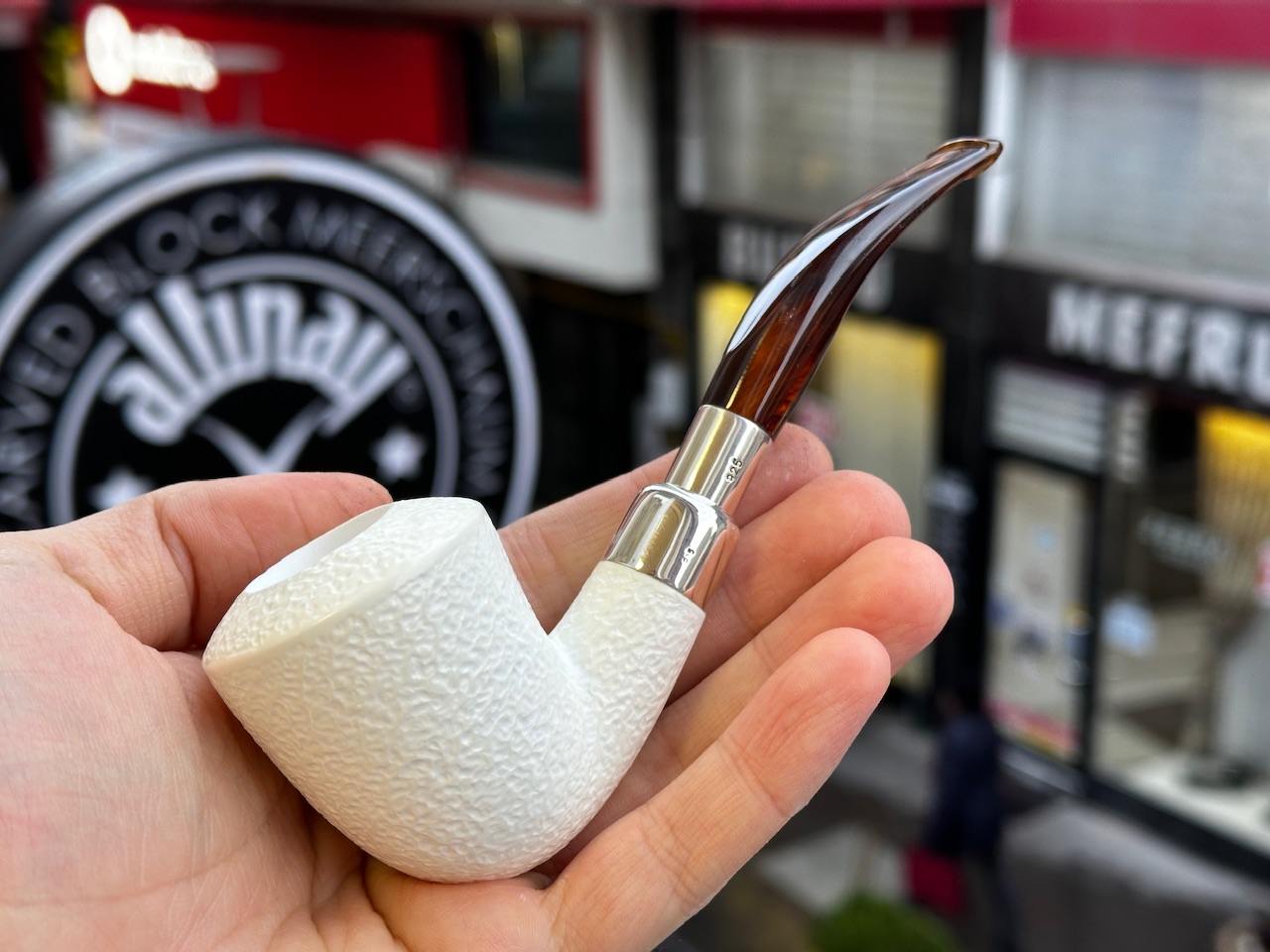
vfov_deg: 30.3
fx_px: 1761
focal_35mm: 48
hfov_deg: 39.7
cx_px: 635
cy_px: 476
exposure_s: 1/50
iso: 50
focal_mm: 6.86
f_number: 1.78
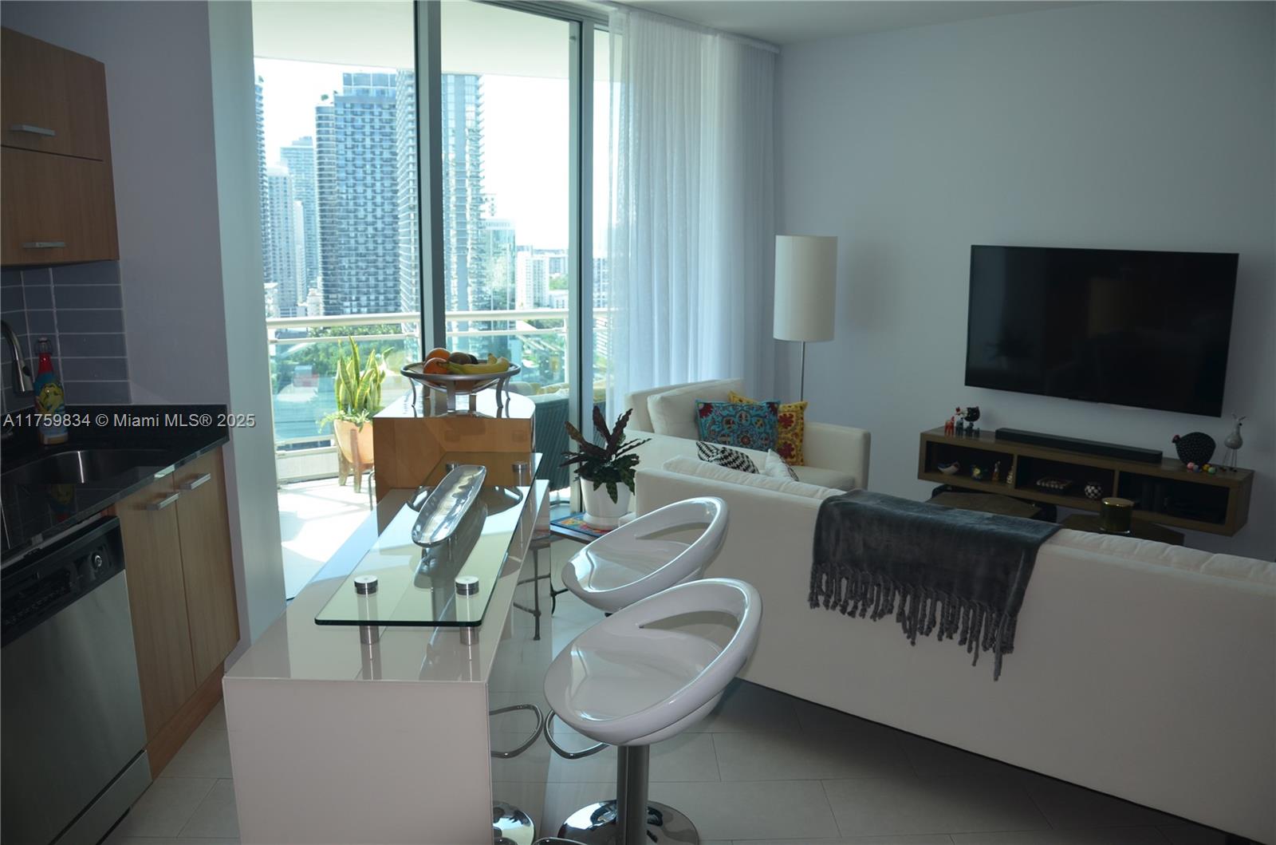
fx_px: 955
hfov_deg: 67.5
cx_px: 638
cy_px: 422
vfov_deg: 47.7
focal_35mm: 27
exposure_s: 1/200
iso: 200
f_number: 3.5
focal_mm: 18
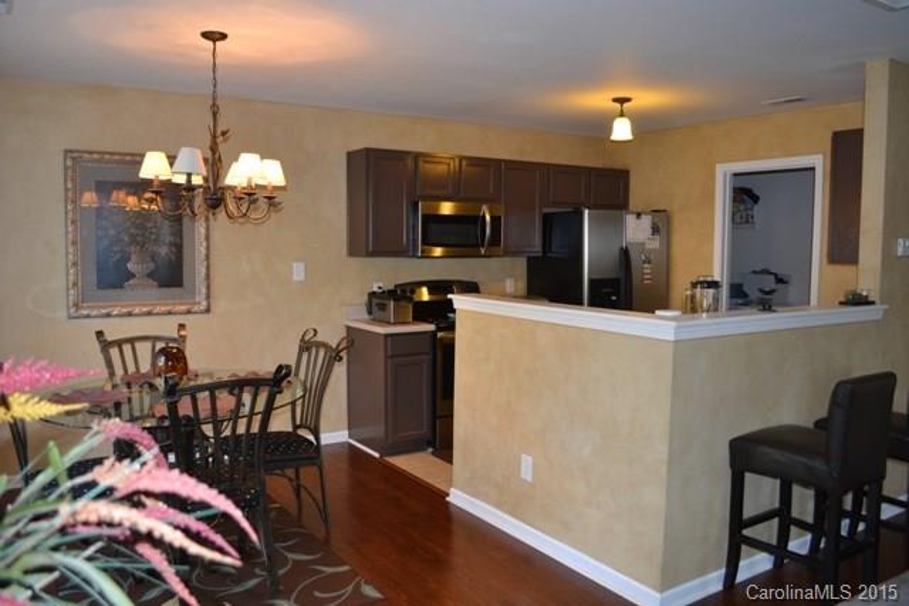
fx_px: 682
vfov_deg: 48.0
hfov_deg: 67.4
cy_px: 303
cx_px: 454
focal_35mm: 27
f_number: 3.5
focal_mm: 18
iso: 500
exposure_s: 1/60
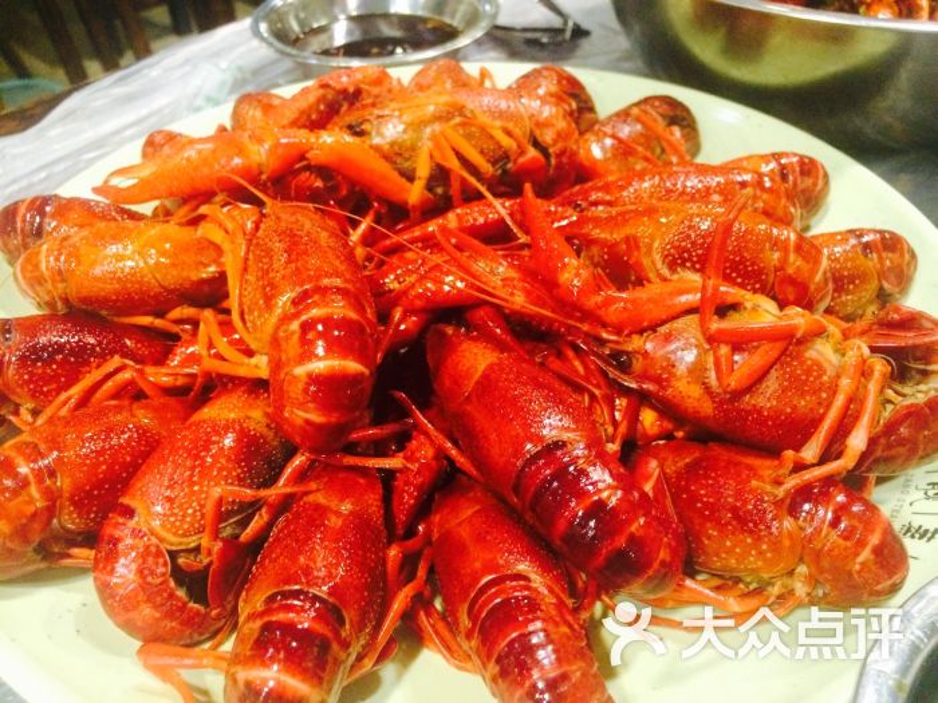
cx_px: 469
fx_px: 786
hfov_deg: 61.7
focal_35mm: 29
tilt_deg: -44.7
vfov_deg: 48.2
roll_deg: +2.1
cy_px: 352
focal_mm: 4.15
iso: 320
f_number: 2.2
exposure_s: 1/25
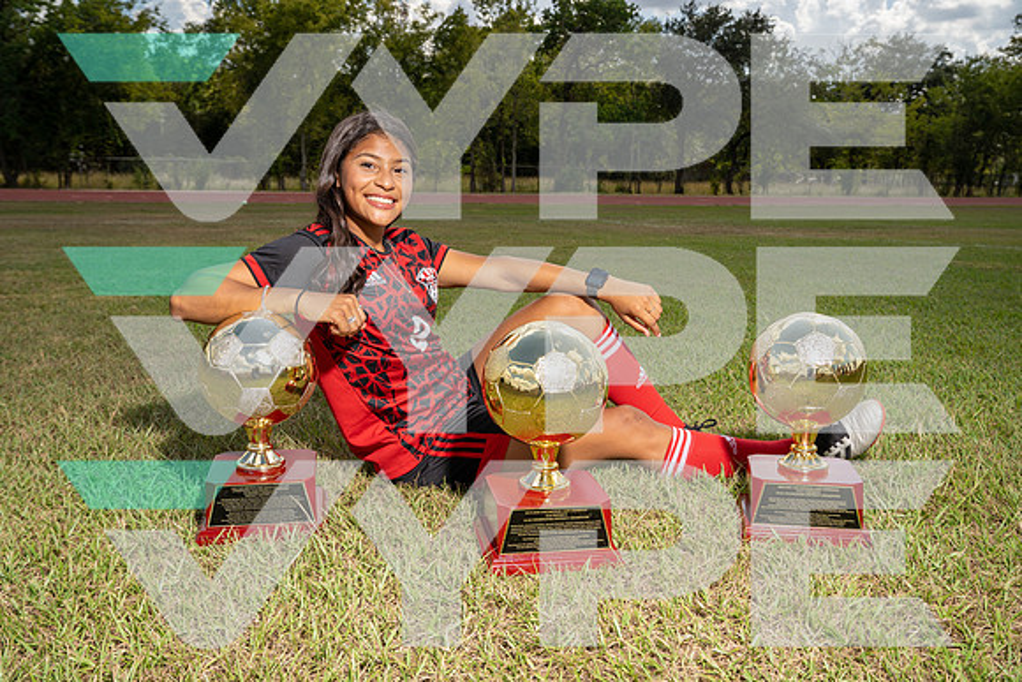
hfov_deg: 55.8
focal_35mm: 34
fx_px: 965
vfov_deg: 38.9
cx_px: 511
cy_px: 341
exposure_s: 1/250
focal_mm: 34
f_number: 7.1
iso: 100
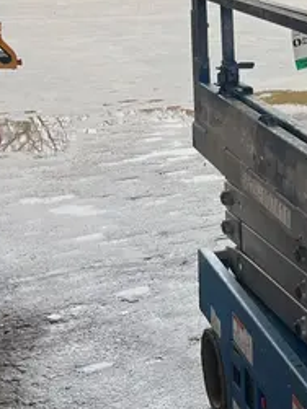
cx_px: 434
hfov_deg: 17.7
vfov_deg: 25.4
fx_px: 899
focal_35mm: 76
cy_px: 112
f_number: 1.6
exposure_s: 1/174
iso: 40
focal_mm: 5.1
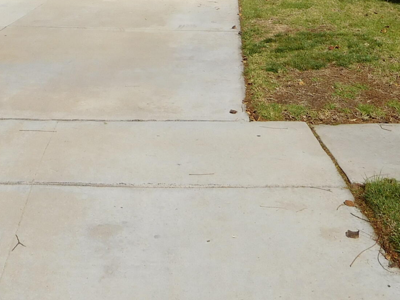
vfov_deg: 20.2
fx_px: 786
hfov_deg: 28.0
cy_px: -67
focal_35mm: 68
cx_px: 80
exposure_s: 1/640
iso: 125
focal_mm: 4.5
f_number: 6.8
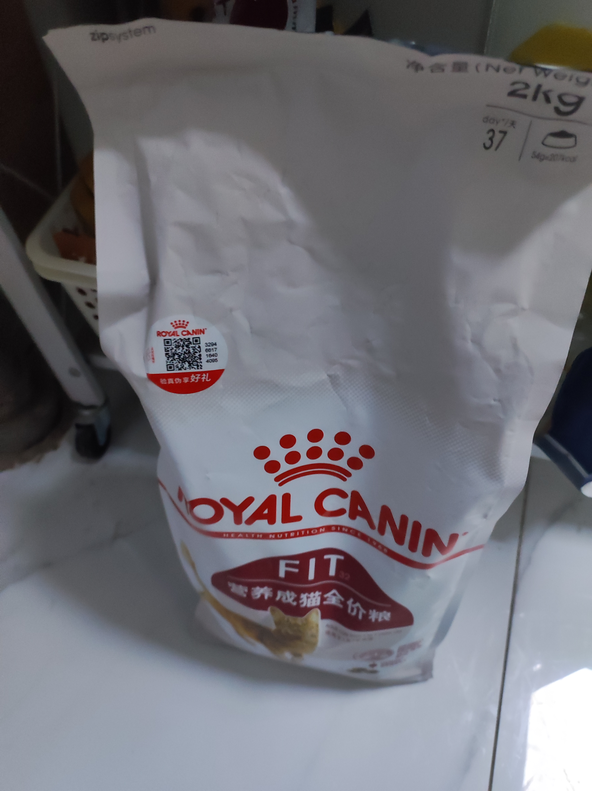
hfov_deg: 54.8
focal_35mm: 25
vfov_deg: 69.4
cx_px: 296
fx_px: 571
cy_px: 396
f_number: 1.79
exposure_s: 1/25
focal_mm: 4.74
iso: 1323
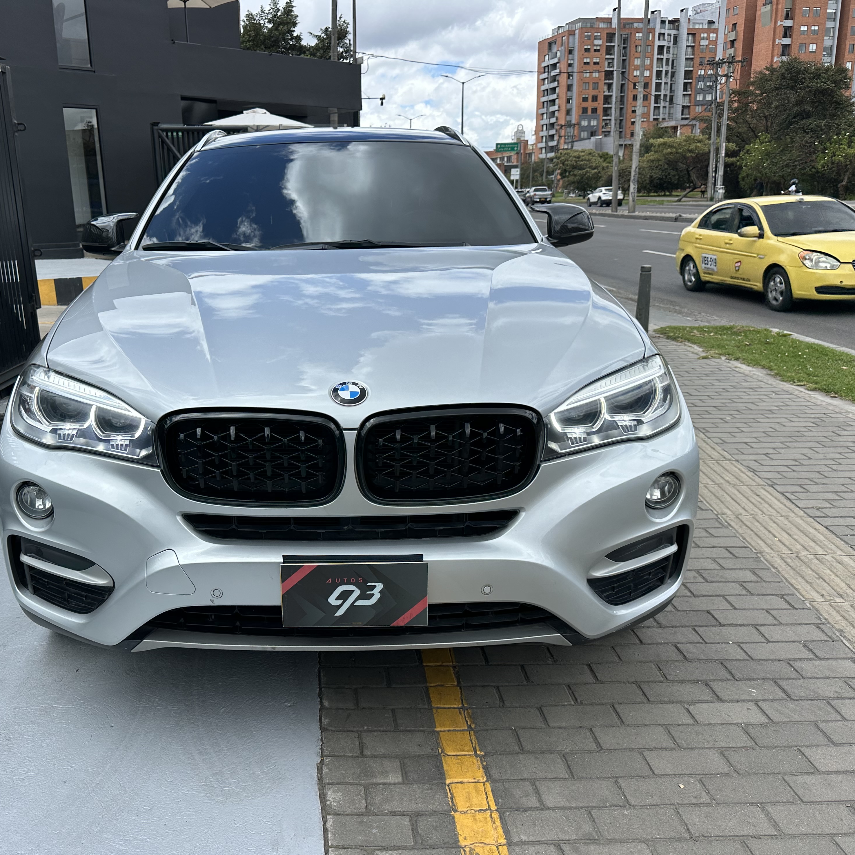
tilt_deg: -14.2
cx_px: 326
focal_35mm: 29
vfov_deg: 55.6
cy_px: 420
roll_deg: +1.4
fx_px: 810
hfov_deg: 55.0
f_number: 1.78
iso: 80
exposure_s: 1/4348
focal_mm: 6.86
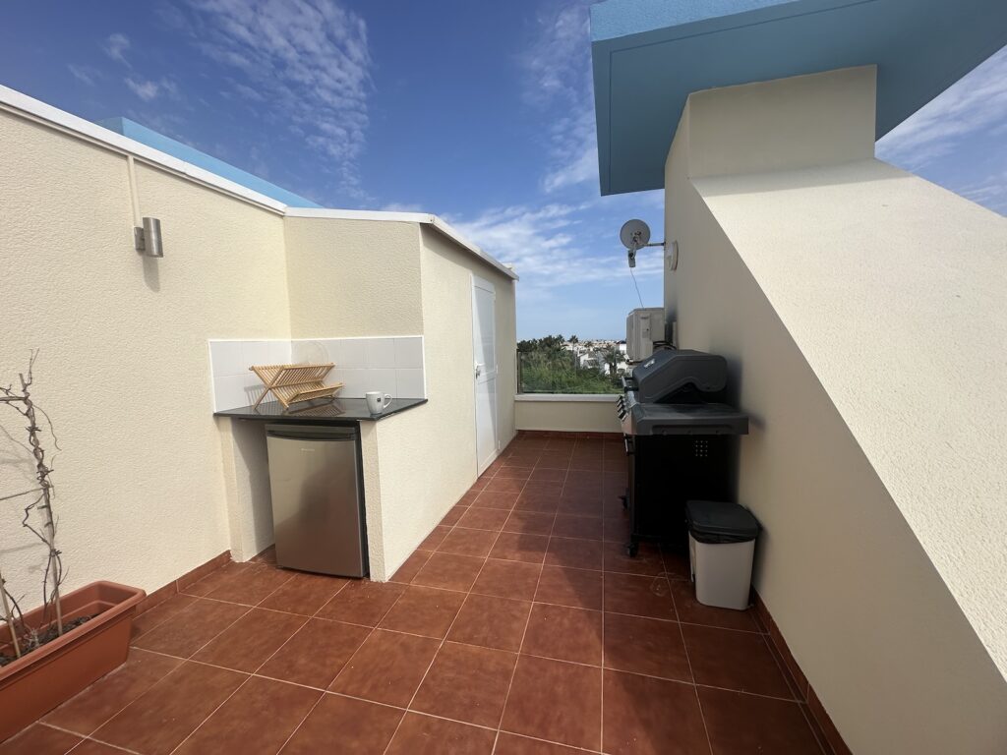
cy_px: 378
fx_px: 407
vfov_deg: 85.7
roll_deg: +1.0
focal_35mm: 14
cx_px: 504
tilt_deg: -5.4
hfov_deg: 102.1
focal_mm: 2.22
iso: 50
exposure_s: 1/3040
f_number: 2.2
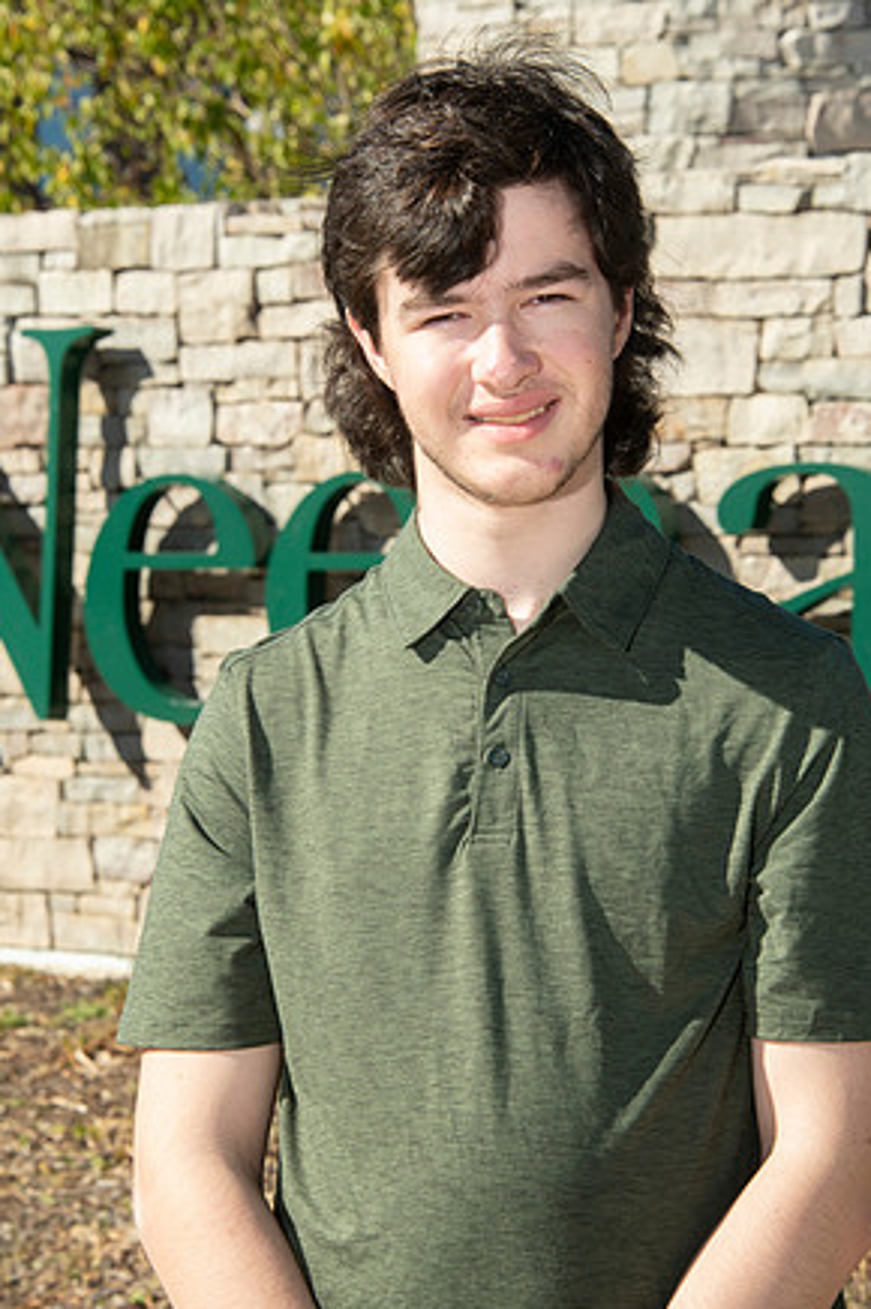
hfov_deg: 10.9
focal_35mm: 126
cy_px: 651
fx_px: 4580
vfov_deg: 16.3
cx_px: 442
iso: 400
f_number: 14
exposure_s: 1/160
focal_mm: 122
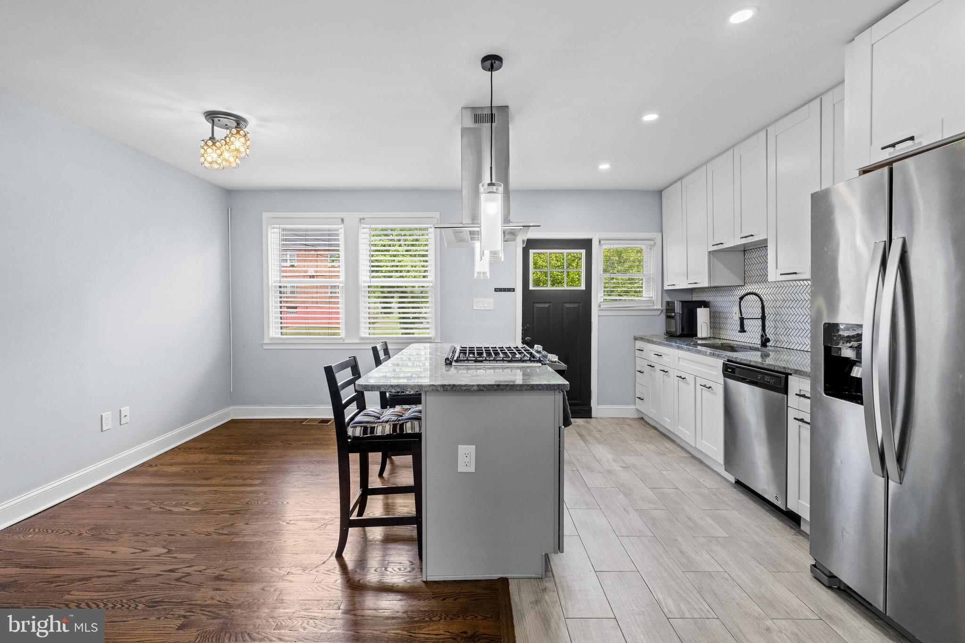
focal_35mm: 16
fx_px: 429
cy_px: 322
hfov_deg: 96.8
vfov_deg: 73.7
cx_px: 482
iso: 1600
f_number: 8
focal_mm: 16
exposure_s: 1/20
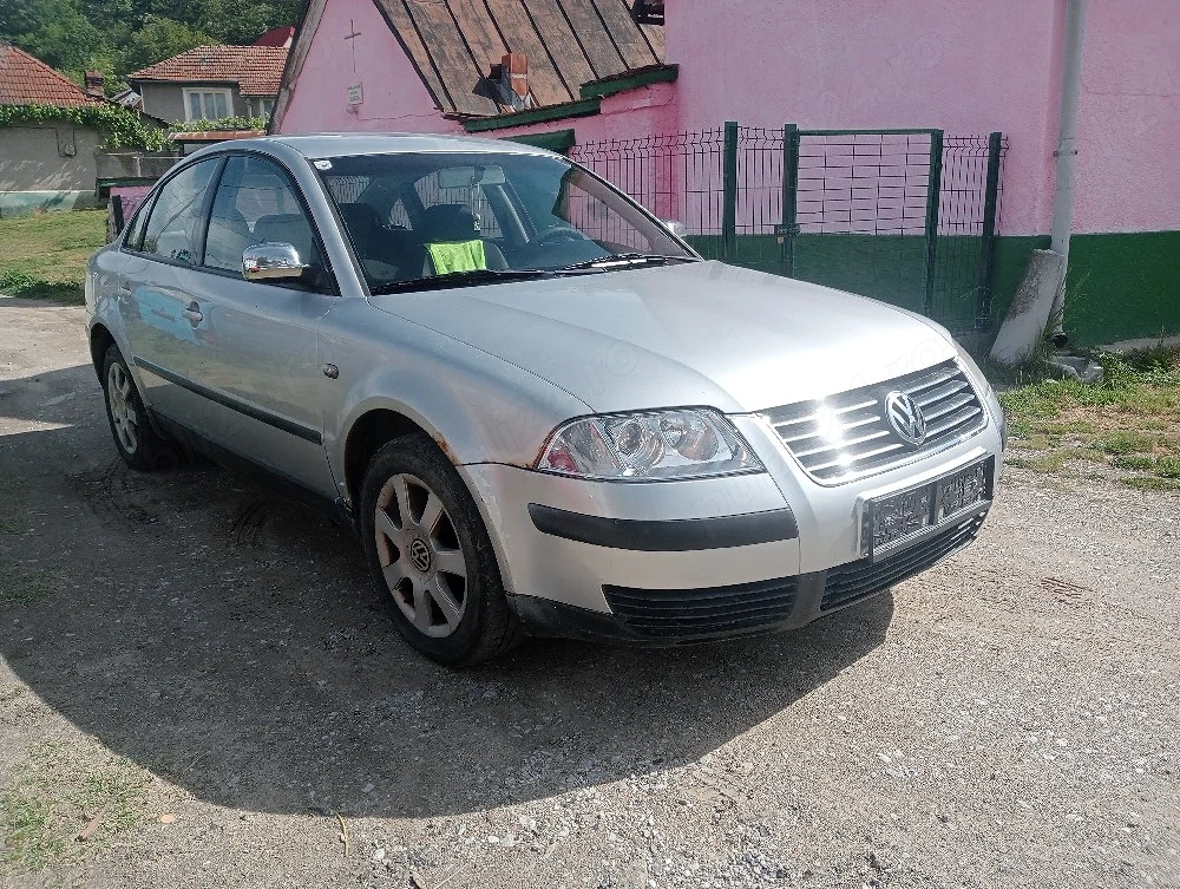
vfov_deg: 49.9
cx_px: 590
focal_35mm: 28
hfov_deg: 63.4
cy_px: 444
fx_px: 956
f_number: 1.8
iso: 113
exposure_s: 1/769
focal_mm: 4.04
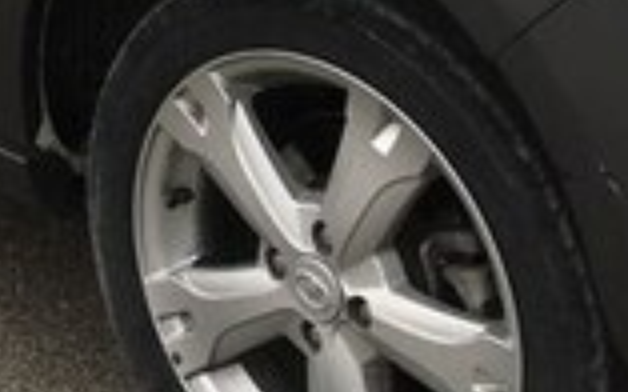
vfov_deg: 9.7
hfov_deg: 15.2
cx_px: -248
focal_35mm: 129
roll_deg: +3.8
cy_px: -278
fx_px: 2207
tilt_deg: -10.1
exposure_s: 1/142
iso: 25
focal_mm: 4.15
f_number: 2.2
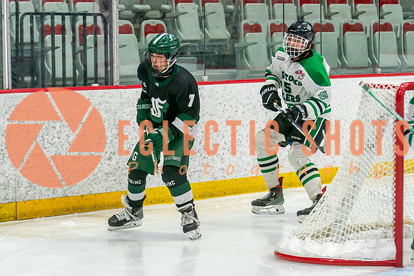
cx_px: 206
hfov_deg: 10.2
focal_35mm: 202
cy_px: 145
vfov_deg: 6.8
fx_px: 2327
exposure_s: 1/640
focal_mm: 120
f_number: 3.2
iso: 640
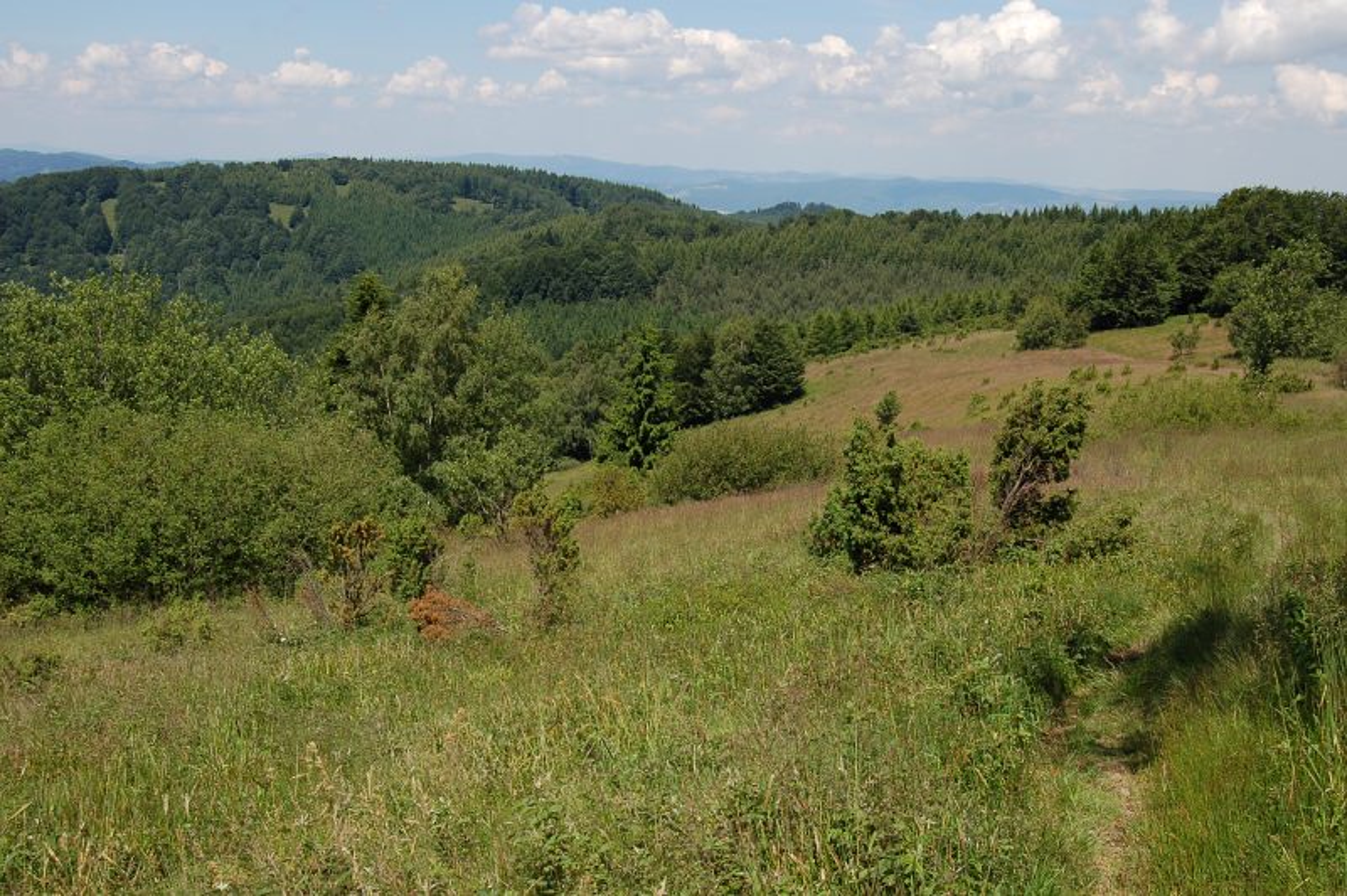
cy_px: 448
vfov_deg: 31.8
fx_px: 1570
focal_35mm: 42
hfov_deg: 46.4
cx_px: 674
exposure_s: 1/200
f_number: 11
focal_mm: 28
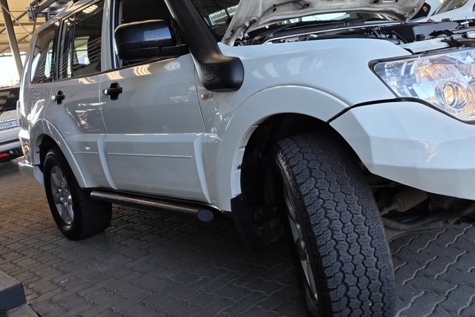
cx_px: 314
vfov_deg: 36.3
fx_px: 475
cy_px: 91
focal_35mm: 36
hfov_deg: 52.2
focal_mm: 6.25
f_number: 1.7
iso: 40
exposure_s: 1/180
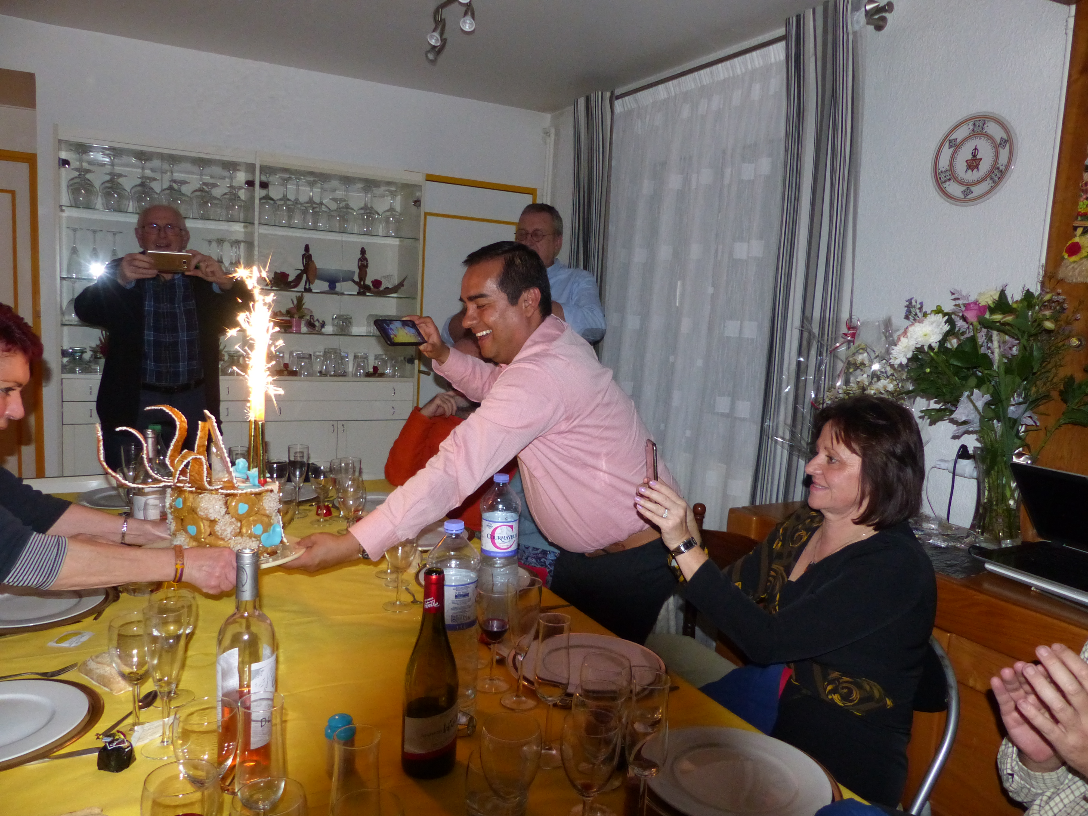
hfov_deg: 69.4
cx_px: 544
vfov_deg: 54.9
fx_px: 786
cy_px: 408
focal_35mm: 25
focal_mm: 4.5
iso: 400
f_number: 2.8
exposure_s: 1/60
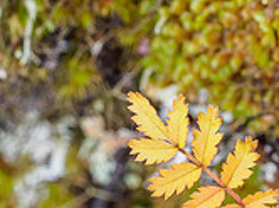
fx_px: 4249
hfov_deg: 3.8
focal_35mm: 528
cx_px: 85
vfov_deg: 2.8
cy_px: 301
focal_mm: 60
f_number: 7.1
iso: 200
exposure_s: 1/13
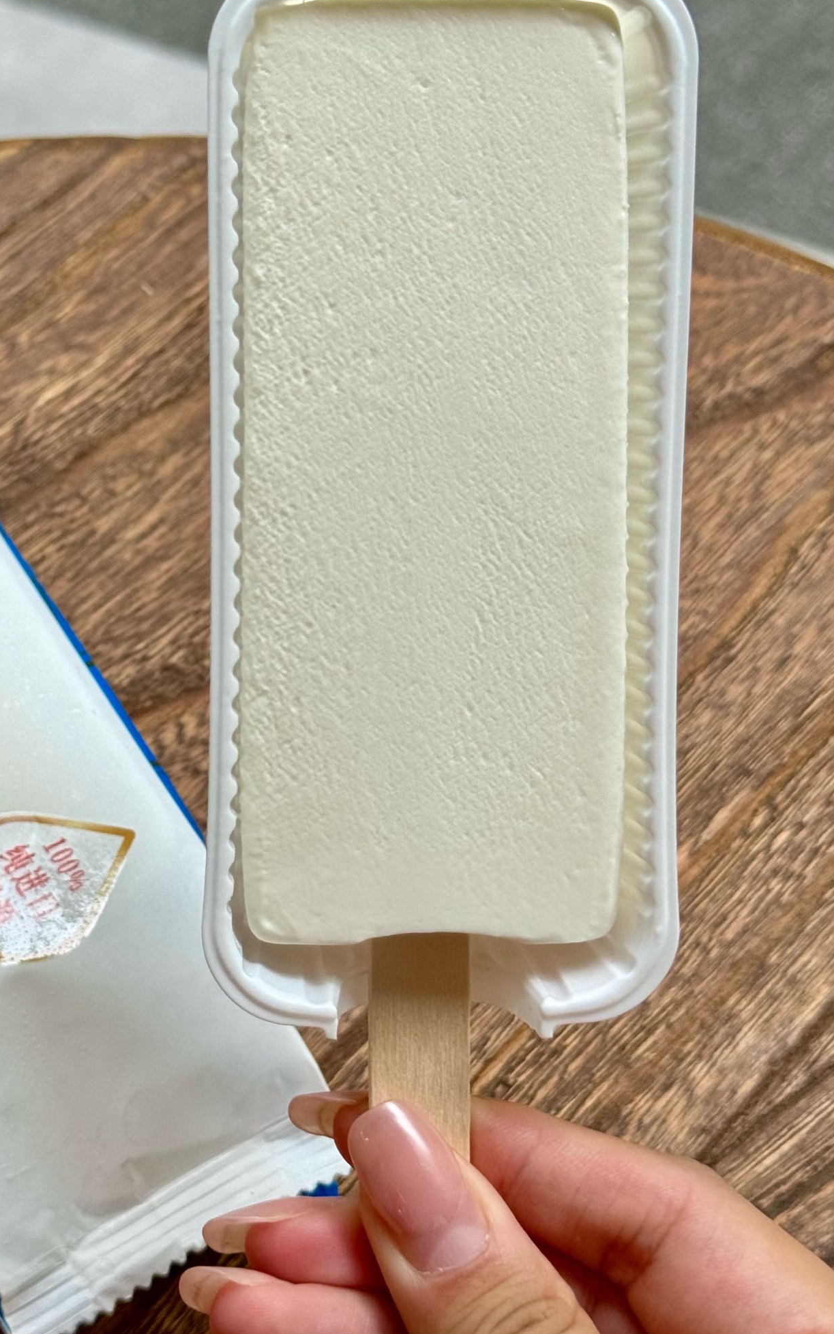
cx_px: 173
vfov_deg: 29.0
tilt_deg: -56.5
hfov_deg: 18.2
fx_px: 2582
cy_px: 588
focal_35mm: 71
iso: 50
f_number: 1.78
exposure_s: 1/121
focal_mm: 6.76
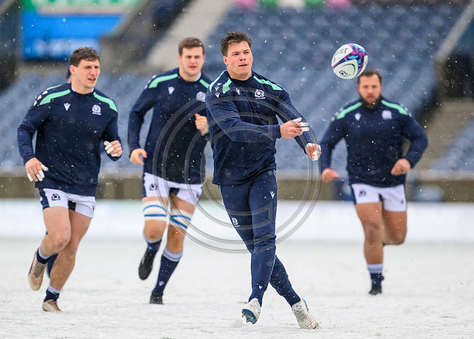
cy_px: 163
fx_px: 5886
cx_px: 265
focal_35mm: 437
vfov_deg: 3.3
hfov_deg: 4.6
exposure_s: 1/1600
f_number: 3.5
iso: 8000
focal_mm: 400
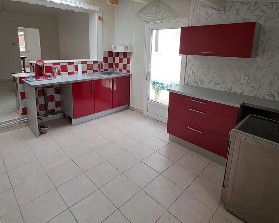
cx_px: 140
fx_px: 173
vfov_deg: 64.5
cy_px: 82
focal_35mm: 21
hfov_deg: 77.6
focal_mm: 1.64
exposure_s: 1/50
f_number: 2.2
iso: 100
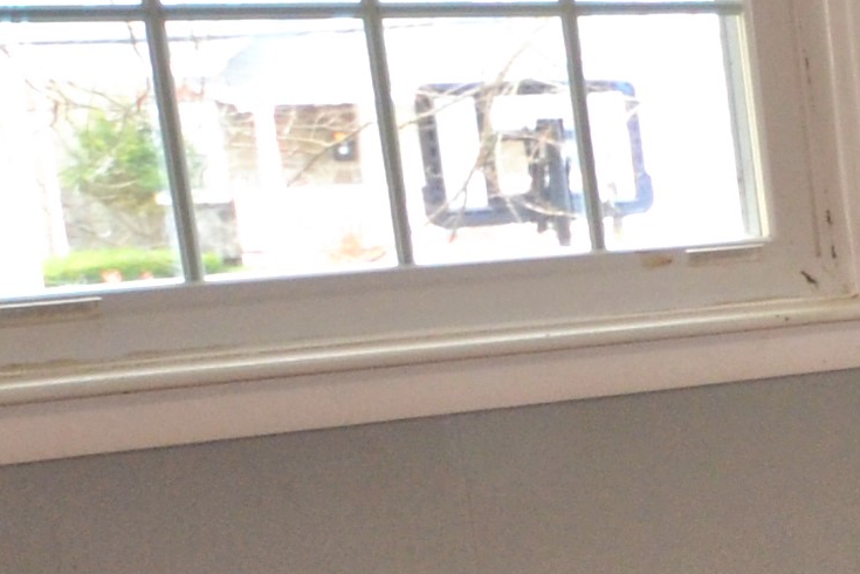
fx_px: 2245
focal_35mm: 94
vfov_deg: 14.5
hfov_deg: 14.0
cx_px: 2131
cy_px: 470
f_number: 3.5
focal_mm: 10
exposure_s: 1/60
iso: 900
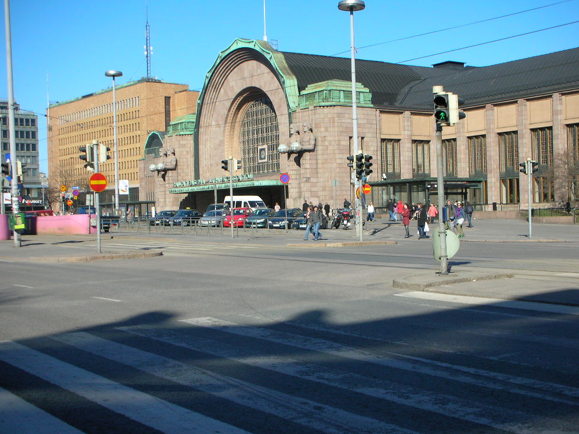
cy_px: 216
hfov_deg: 35.5
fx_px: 903
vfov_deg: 27.0
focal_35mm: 54
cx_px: 289
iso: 50
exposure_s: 1/81.8
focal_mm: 8.8
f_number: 10.5
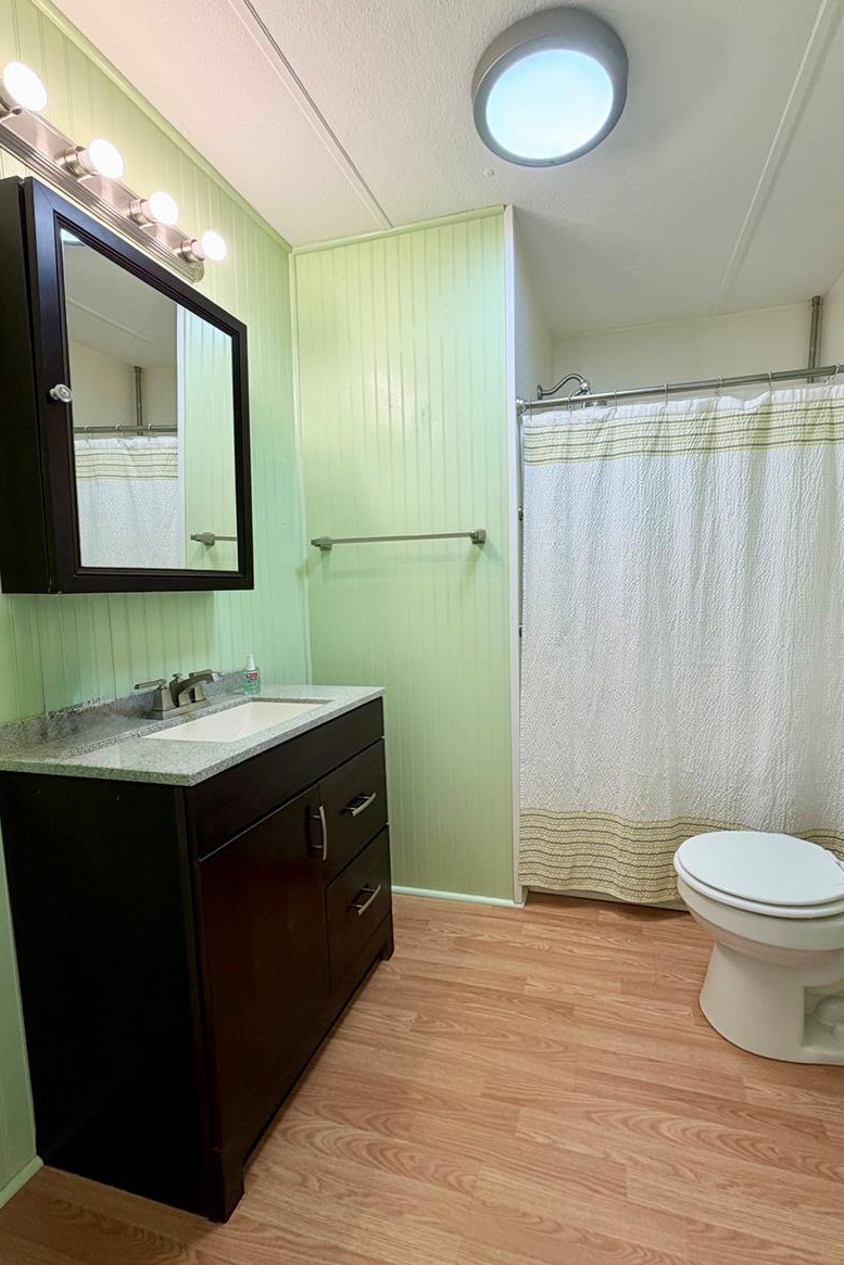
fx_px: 527
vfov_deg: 100.4
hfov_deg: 76.8
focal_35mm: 15
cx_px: 486
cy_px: 625
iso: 100
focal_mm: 2.22
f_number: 2.2
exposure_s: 1/120
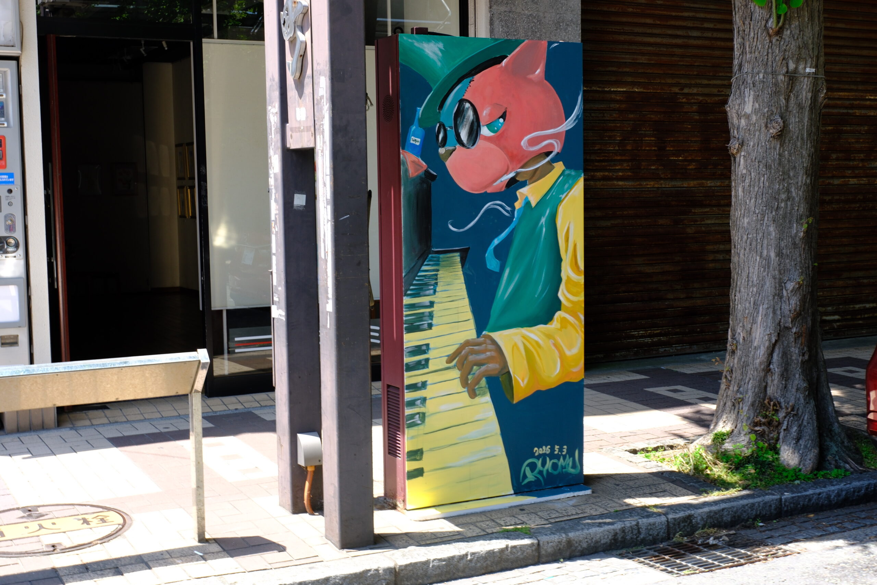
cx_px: 438
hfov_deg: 39.6
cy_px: 292
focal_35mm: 50
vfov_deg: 27.0
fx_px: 1218
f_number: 6.3
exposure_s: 1/150
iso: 250
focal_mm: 33
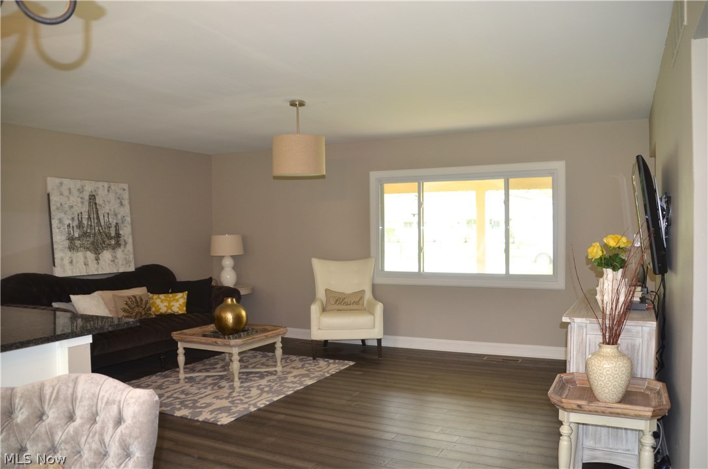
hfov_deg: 67.5
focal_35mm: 27
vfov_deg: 47.7
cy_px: 234
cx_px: 354
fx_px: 530
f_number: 3.5
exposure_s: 1/80
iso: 400
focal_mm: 18
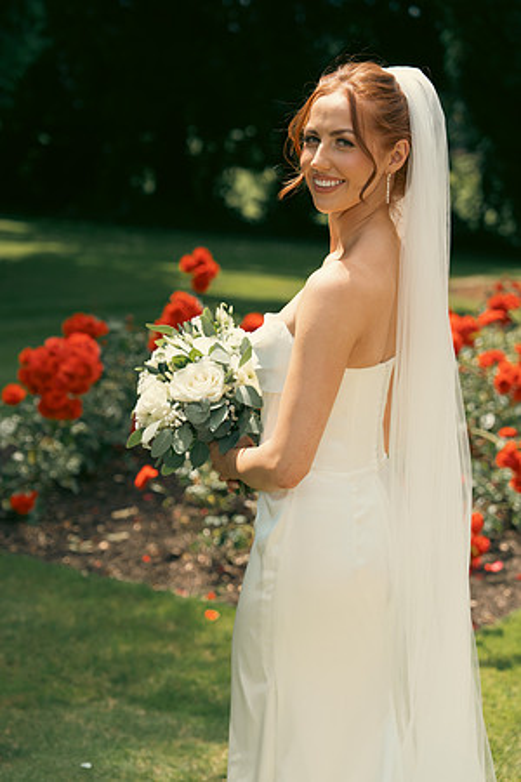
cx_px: 260
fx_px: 1519
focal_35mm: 70
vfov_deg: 28.8
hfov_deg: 19.5
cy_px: 391
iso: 160
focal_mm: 70
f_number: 3.5
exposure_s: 1/1250
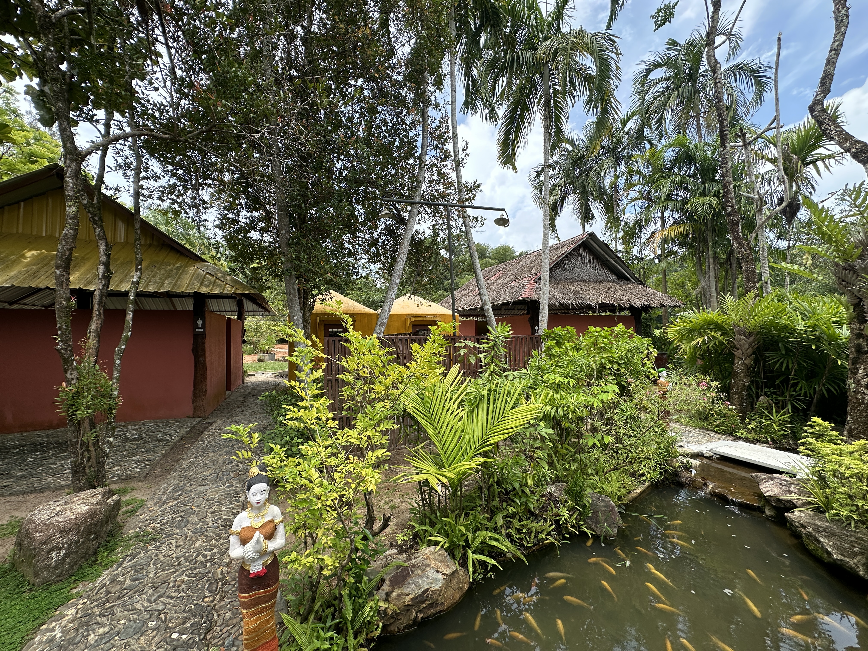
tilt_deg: +1.6
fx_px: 351
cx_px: 434
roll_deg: +0.5
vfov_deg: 85.7
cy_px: 326
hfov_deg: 102.1
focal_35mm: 14
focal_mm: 2.22
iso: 40
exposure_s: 1/734
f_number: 2.2
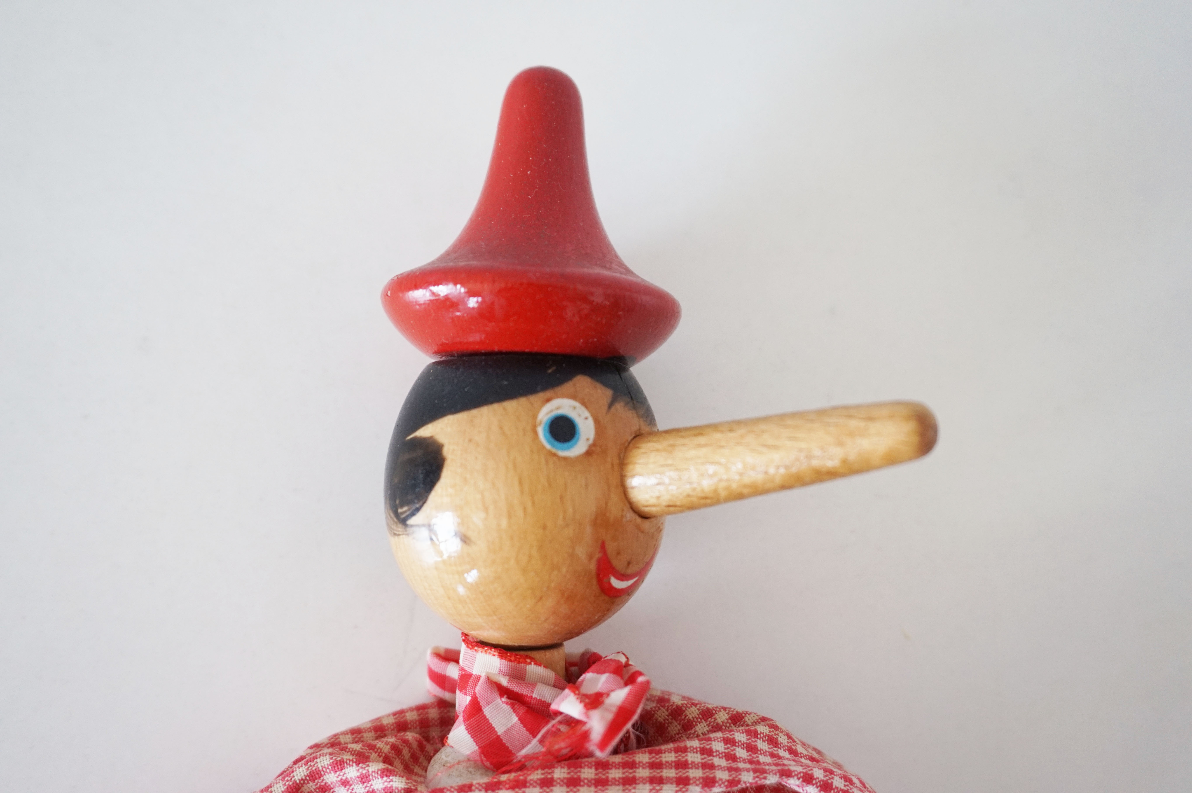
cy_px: 396
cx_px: 596
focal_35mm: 36
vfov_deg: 36.8
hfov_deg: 53.2
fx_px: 1191
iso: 640
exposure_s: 1/160
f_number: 4.5
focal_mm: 24
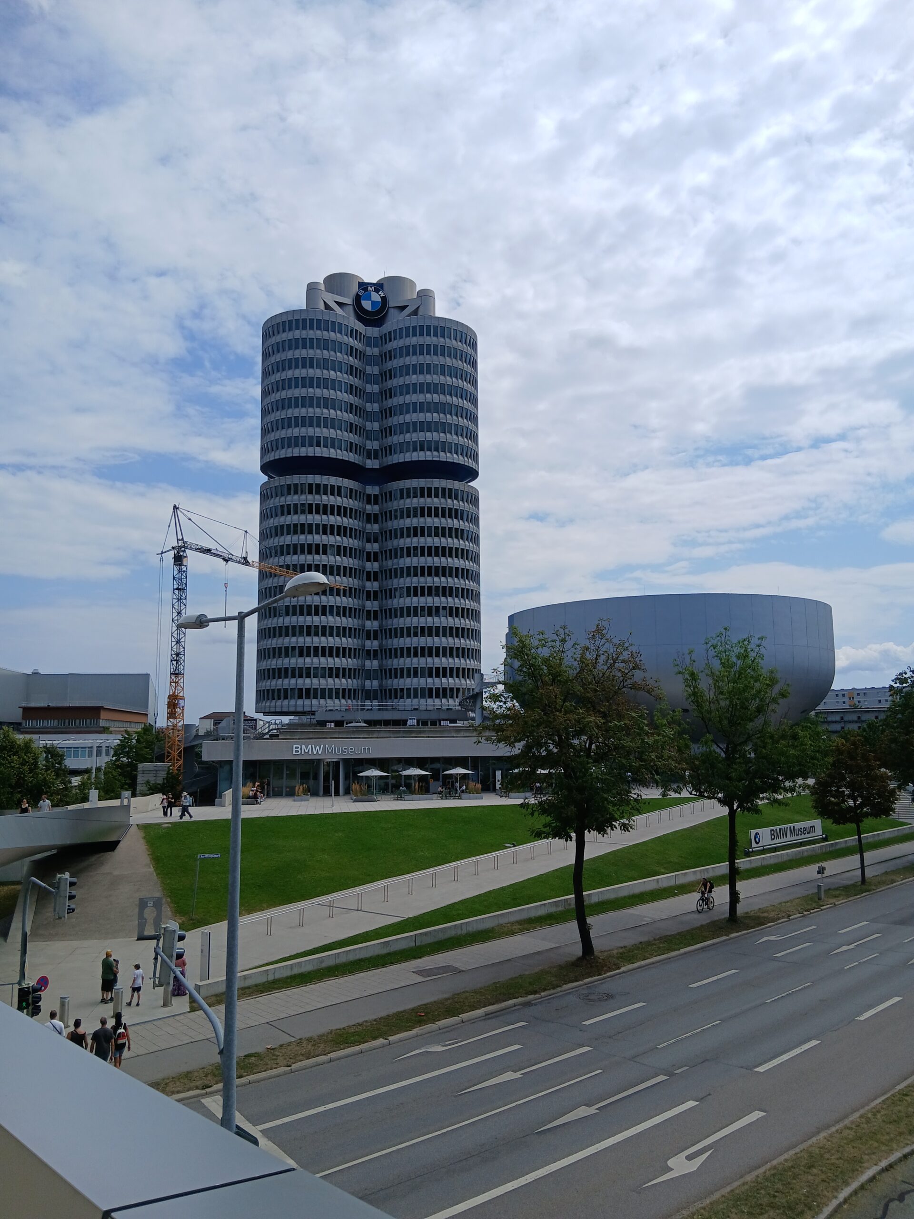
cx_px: 457
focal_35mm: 26
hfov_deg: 53.1
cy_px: 610
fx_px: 915
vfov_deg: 67.3
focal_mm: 3.98
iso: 20
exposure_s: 1/1289
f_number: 1.8
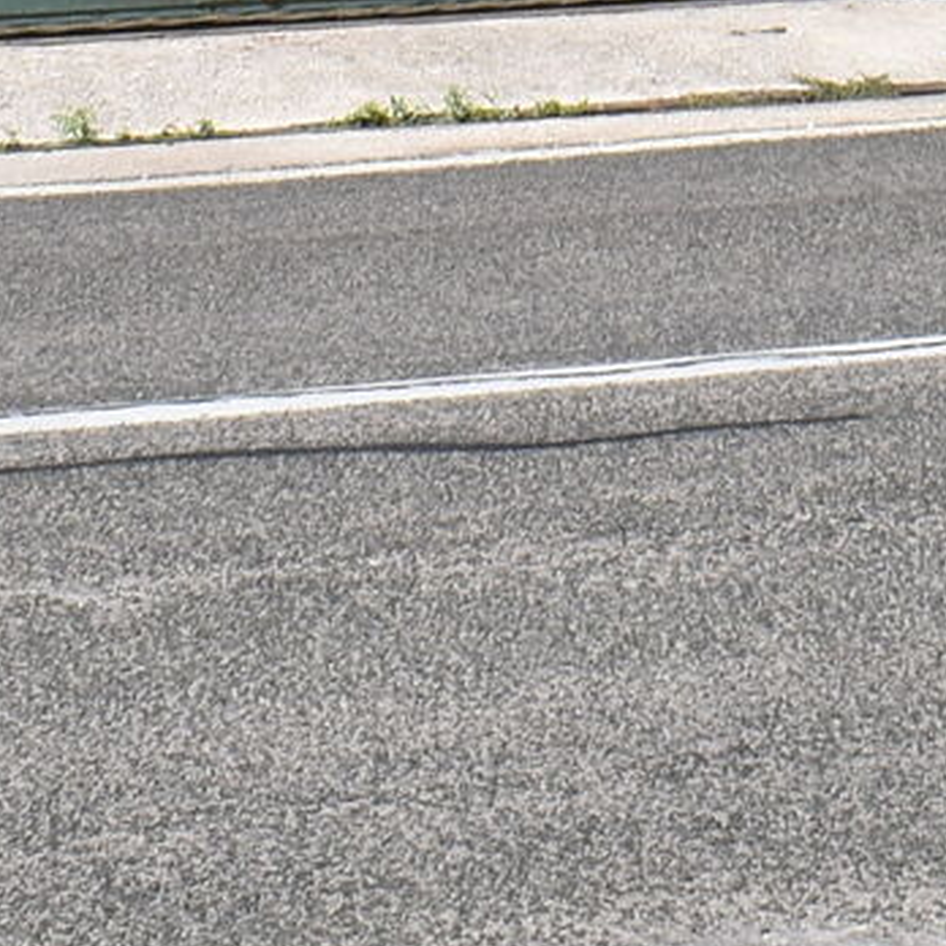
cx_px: 826
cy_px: -1216
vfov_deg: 8.0
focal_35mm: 205
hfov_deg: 8.5
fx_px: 6338
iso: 200
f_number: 9
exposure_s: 1/400
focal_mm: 20
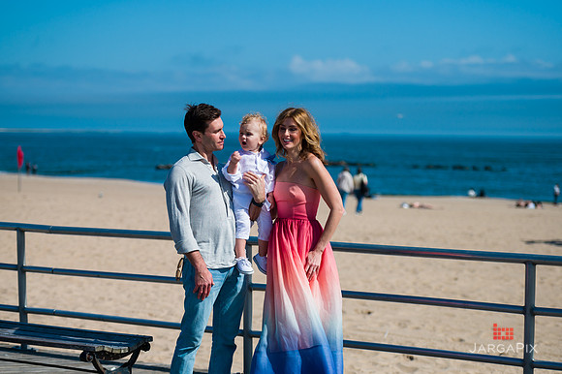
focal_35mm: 90
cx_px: 281
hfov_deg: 22.6
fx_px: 1404
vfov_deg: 15.2
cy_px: 187
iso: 200
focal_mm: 90
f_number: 3.2
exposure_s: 1/6400
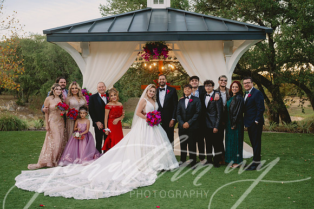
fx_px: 331
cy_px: 104
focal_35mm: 38
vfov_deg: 35.0
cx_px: 157
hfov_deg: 50.7
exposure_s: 1/400
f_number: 4.5
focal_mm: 38
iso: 1250
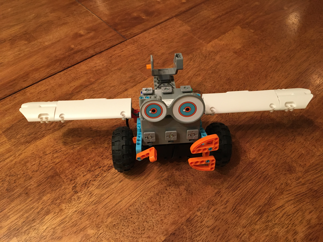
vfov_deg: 48.2
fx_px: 271
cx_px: 162
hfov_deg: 61.7
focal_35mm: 29
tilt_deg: -51.0
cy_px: 121
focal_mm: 4.15
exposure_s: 1/24
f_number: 2.2
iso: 200
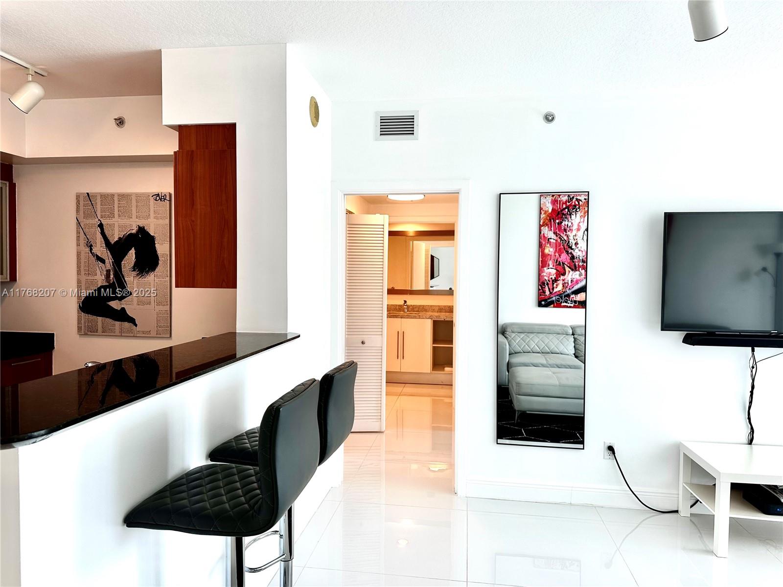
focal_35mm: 24
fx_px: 543
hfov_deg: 71.6
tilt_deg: -1.4
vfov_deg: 56.8
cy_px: 294
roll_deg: -0.2
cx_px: 392
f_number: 1.78
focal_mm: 6.86
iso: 64
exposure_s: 1/135
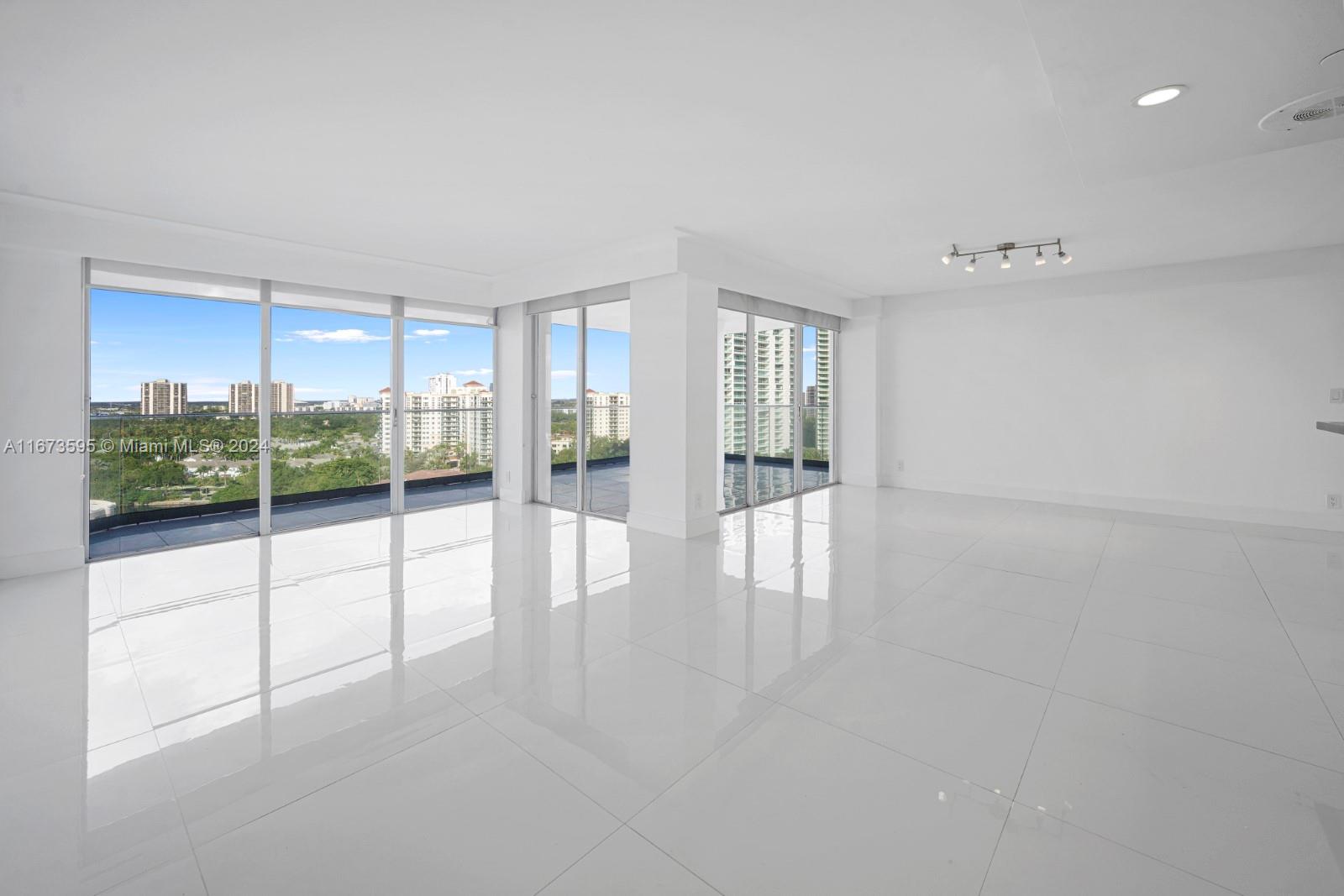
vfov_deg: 81.2
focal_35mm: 14
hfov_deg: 104.2
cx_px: 672
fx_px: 523
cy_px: 448
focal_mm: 14
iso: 100
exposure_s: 1/25
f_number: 9
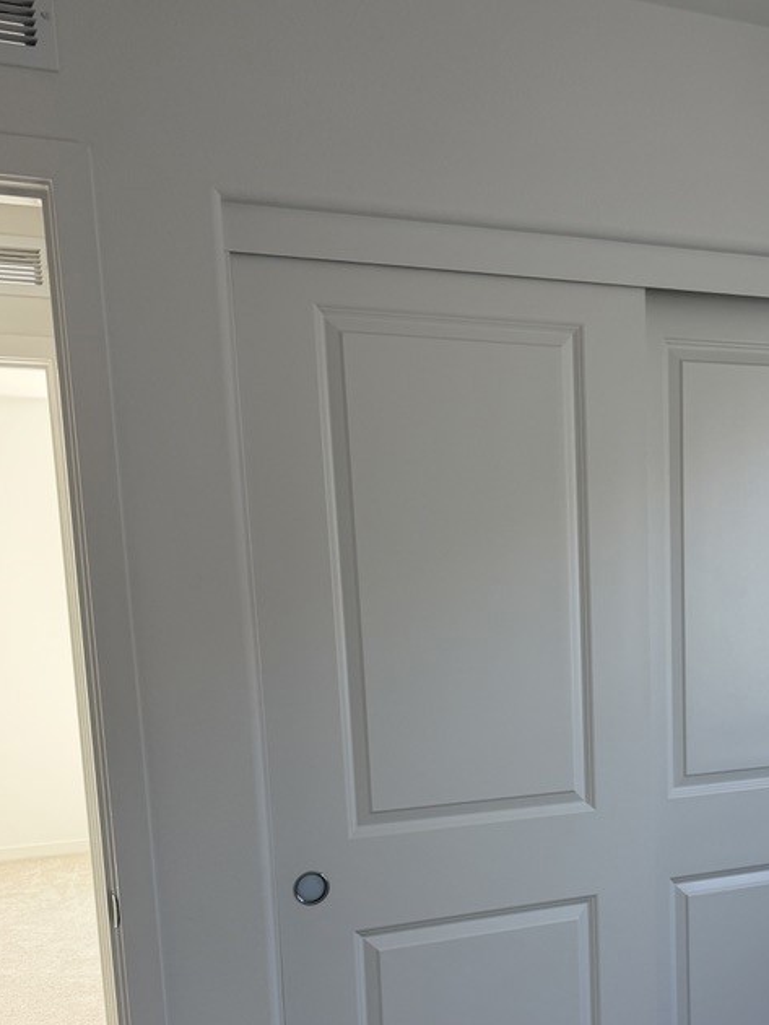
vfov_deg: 46.2
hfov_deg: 35.9
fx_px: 1154
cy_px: 768
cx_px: 592
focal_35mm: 39
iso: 100
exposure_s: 1/121
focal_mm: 6.76
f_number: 1.78
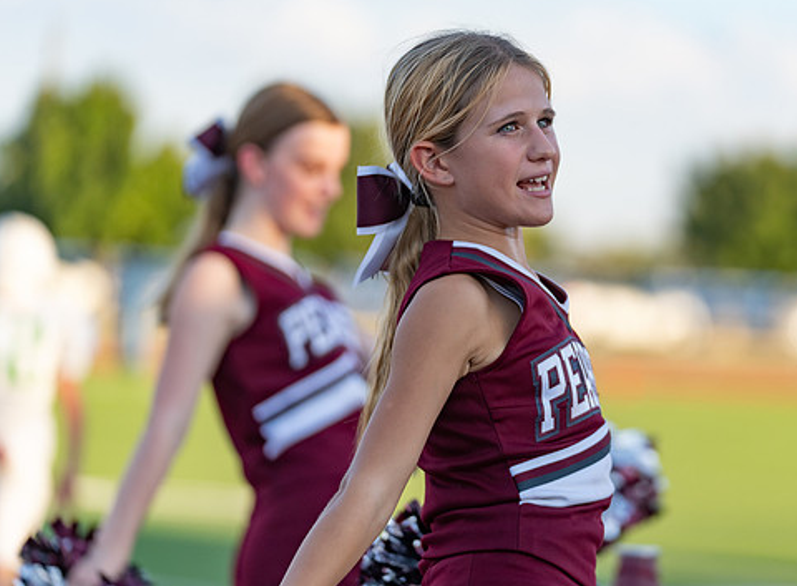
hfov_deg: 10.1
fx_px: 4527
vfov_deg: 7.4
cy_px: 260
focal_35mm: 198
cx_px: 500
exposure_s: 1/1250
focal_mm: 147
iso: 200
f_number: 2.8
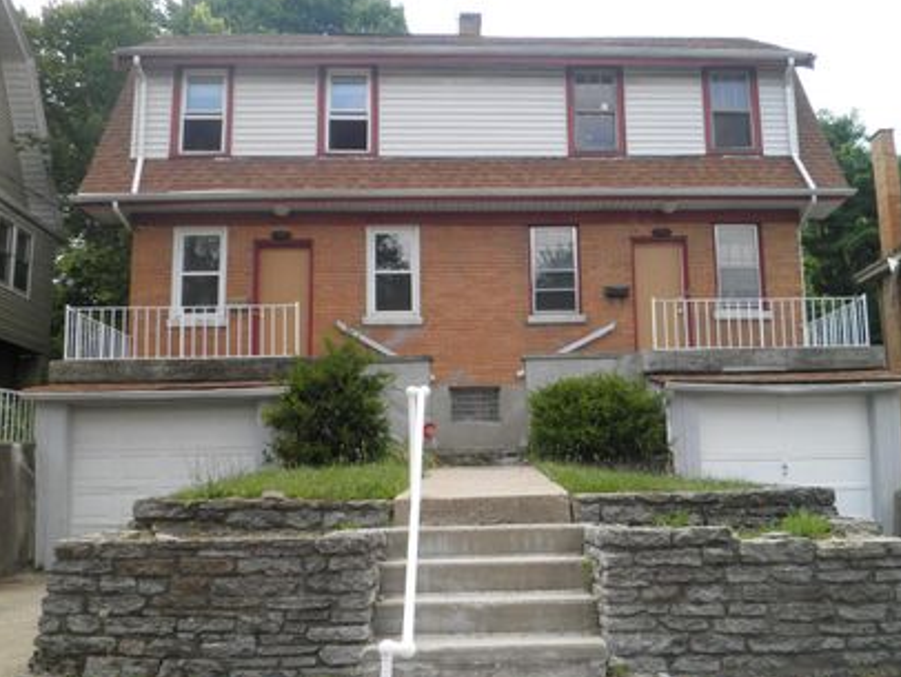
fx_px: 833
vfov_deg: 44.2
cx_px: 533
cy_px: 345
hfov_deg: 56.4
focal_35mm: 32
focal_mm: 4.7
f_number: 2.8
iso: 64
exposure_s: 1/400
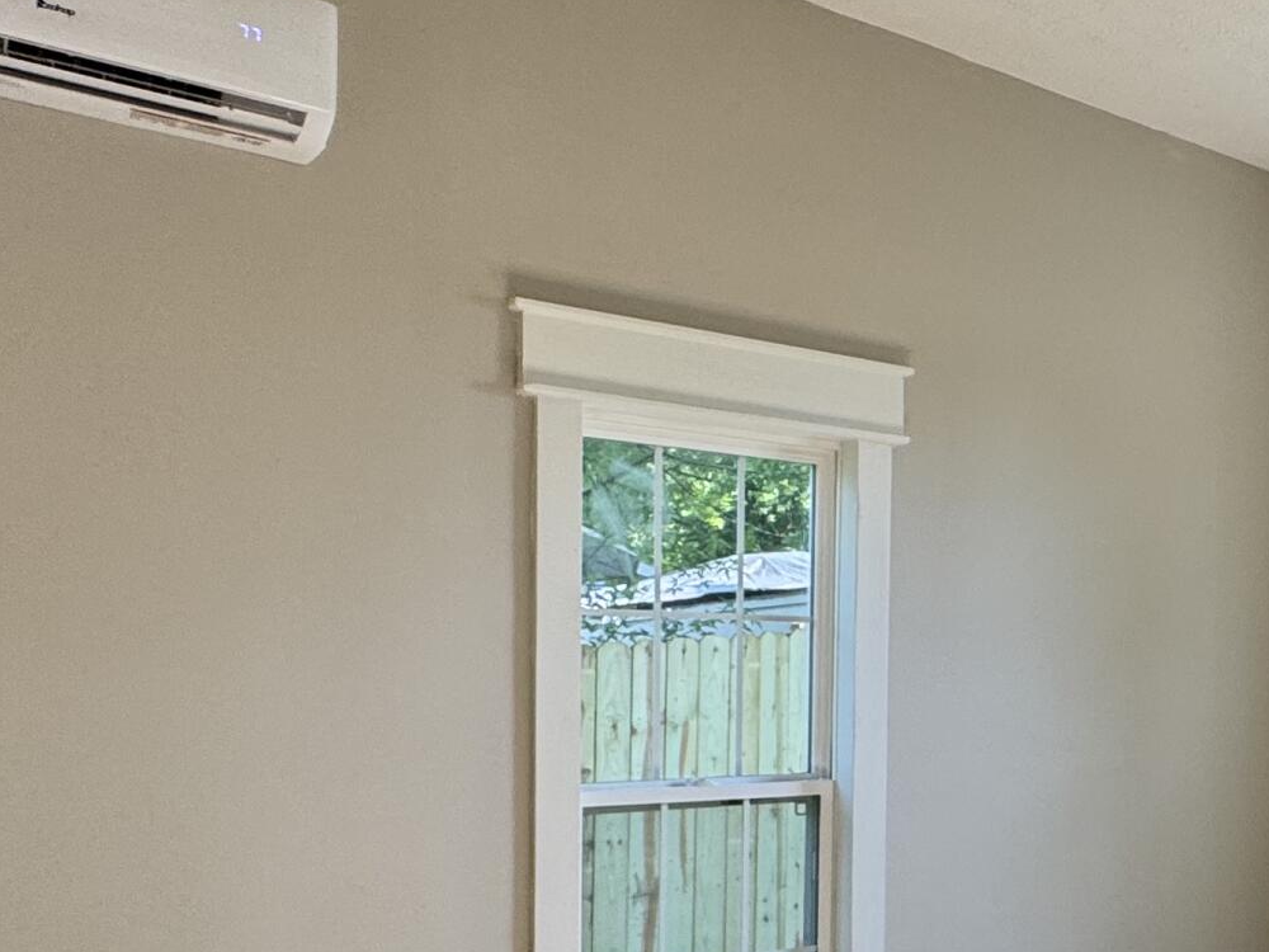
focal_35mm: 42
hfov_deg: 39.5
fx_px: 1540
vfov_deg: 33.7
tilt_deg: -2.0
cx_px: 1272
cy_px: 706
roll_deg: -0.8
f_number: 2.2
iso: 80
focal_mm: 2.22
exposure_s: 1/120
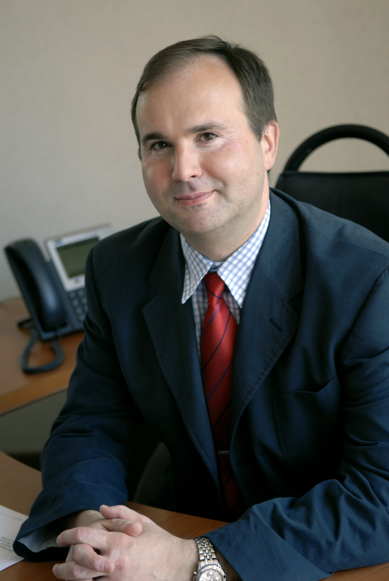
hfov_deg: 16.6
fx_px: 1333
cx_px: 194
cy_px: 290
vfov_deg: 24.6
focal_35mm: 82
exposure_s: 1/125
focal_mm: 55
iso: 400
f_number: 3.2
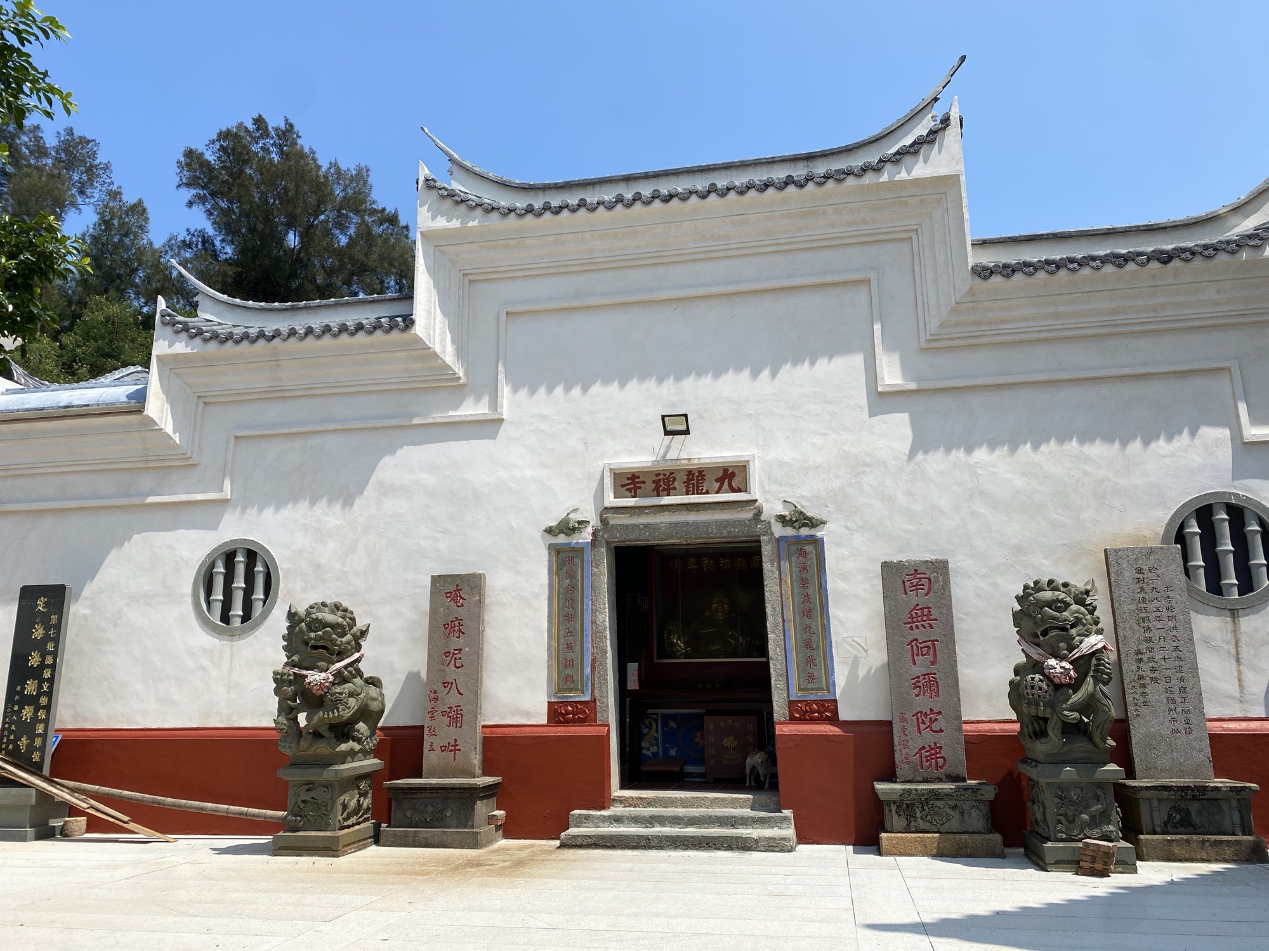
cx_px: 634
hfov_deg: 67.3
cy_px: 476
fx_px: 953
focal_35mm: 26
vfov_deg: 53.1
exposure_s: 1/3846
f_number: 1.8
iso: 32
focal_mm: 4.25
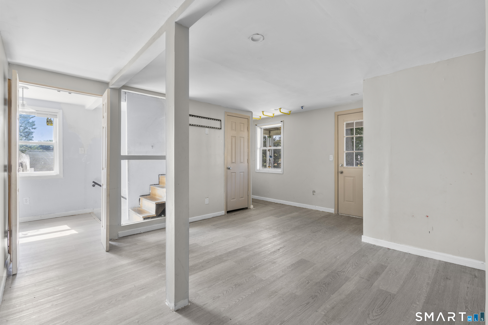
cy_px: 162
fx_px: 217
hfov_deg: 96.7
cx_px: 244
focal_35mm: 16
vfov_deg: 73.7
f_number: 9
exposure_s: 1.3
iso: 200
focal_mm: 16
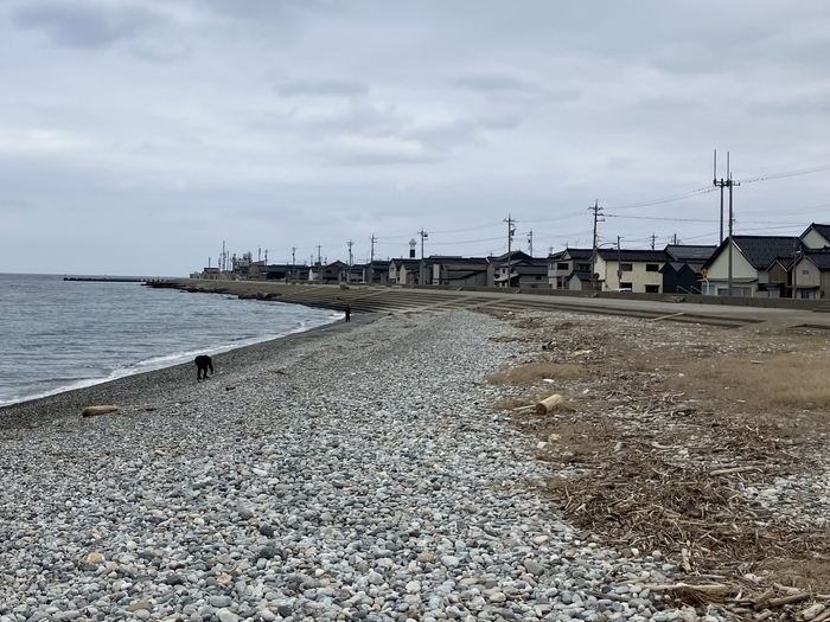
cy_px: 258
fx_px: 1151
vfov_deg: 30.2
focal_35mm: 48
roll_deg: -1.1
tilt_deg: +3.9
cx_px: 218
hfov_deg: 38.7
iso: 32
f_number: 1.8
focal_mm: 3.99
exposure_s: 1/1215
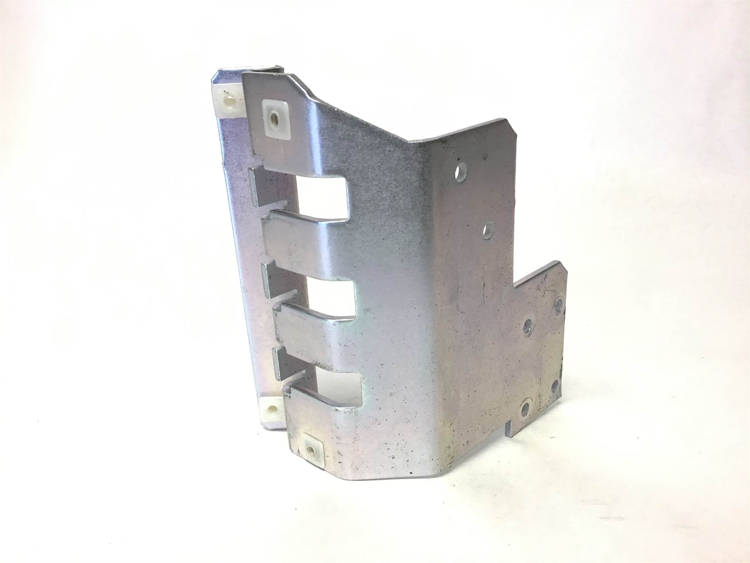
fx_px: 672
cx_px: 375
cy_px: 282
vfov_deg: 45.4
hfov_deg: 58.4
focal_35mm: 31
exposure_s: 1/33
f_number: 2.4
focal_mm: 3.3
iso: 32
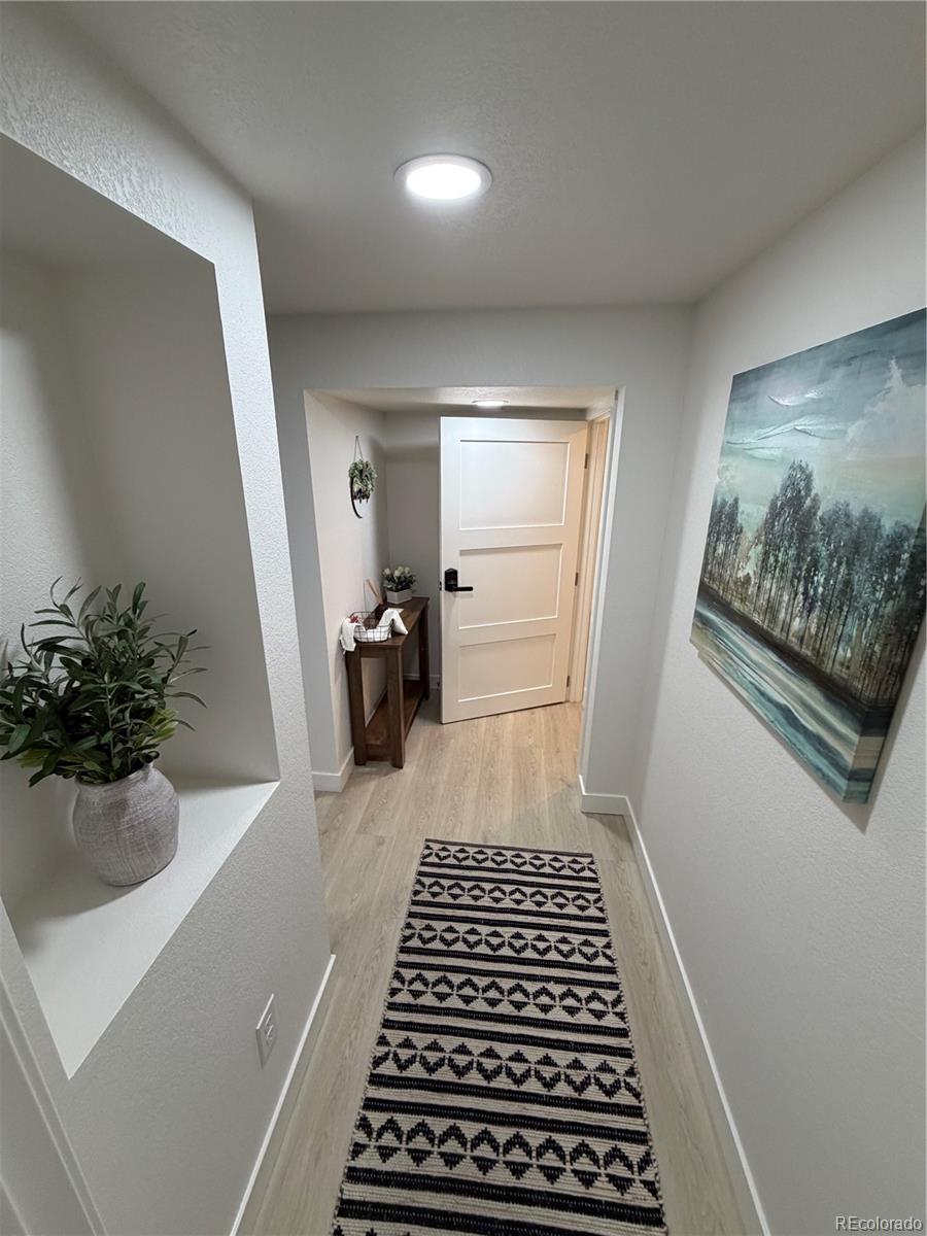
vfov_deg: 102.1
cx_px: 464
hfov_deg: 85.7
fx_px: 500
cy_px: 618
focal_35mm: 14
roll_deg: +0.1
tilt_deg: -18.0
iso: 320
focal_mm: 2.22
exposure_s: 1/120
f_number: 2.2
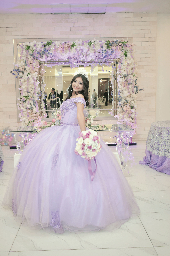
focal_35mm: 36
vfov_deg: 53.1
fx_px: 255
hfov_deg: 36.9
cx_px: 85
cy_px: 128
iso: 1600
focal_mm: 24
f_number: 3.8
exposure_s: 1/80
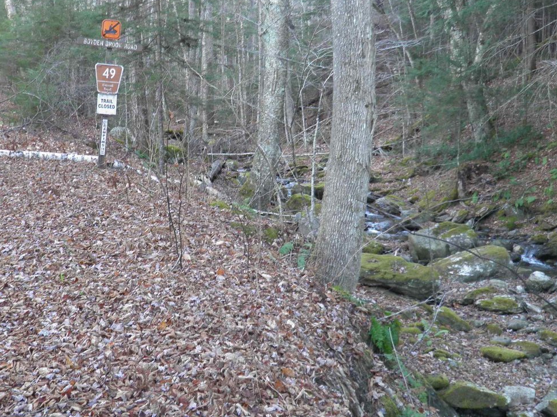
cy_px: 162
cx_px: 160
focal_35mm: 46
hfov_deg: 40.4
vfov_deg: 31.4
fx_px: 740
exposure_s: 1/20
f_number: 2.8
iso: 100
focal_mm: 4.9
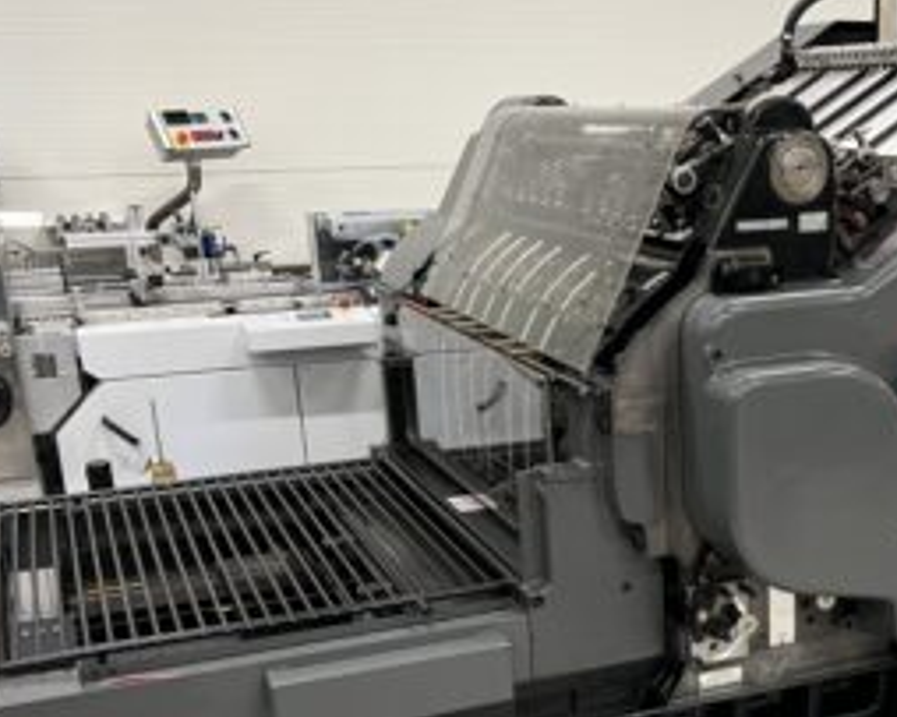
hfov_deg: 34.8
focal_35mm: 52
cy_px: 558
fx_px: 1380
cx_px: 724
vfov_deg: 28.6
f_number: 1.5
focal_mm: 5.7
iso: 100
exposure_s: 1/50
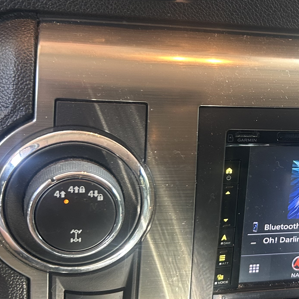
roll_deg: -13.4
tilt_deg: -31.1
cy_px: 142
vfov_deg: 25.7
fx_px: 655
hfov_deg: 24.7
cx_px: 287
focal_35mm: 67
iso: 125
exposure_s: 1/60
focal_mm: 5.7
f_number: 1.5
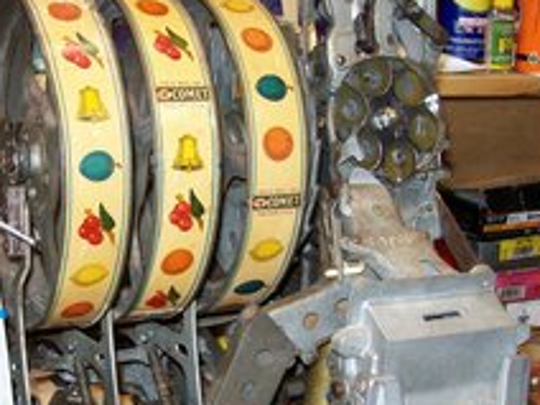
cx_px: 191
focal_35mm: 68
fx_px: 1061
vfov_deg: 21.6
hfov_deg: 28.4
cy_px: 252
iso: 200
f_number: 2.7
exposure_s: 1/64
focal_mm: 6
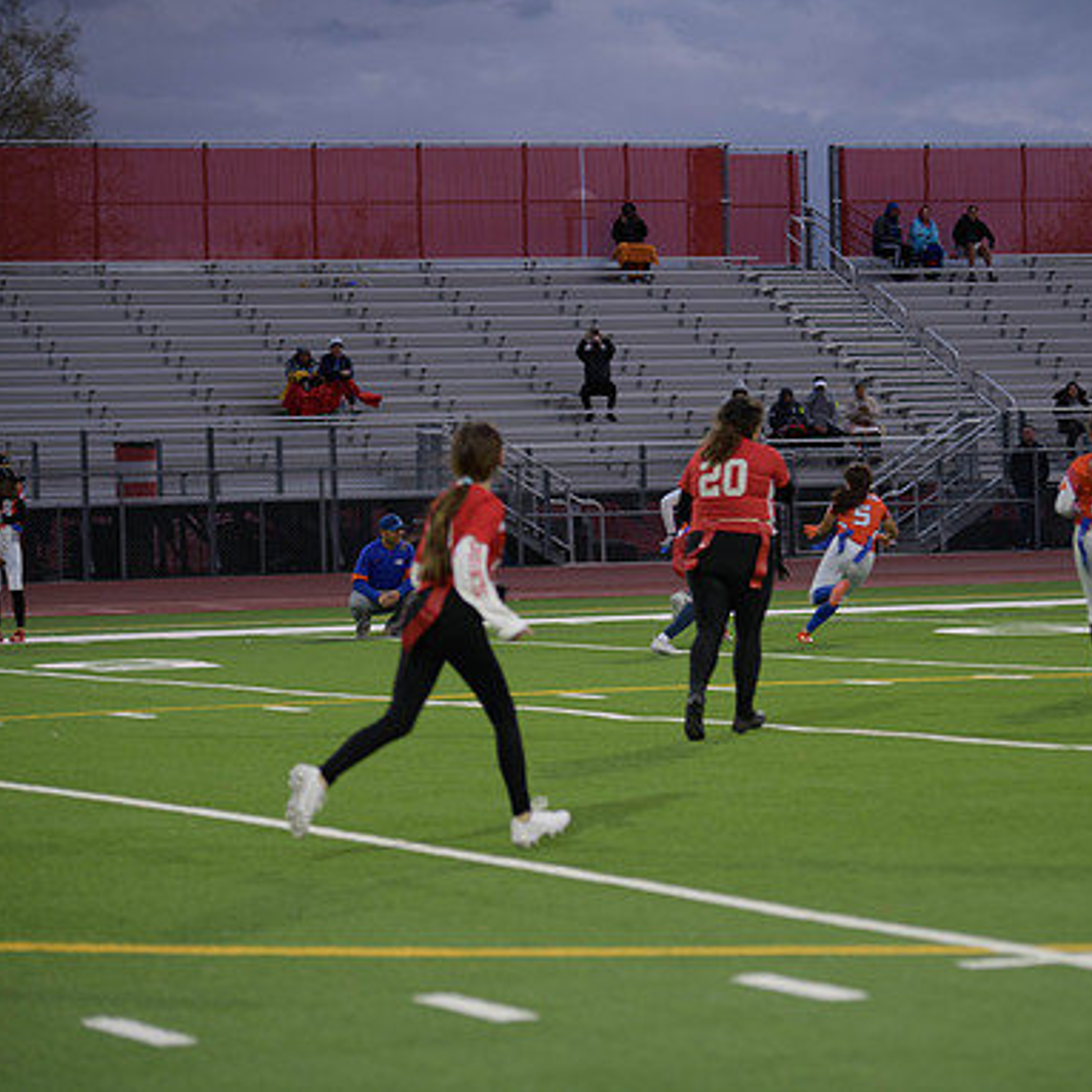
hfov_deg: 11.1
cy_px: 543
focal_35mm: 157
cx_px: 676
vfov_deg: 11.1
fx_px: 5603
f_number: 2.8
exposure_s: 1/200
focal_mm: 122
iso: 400
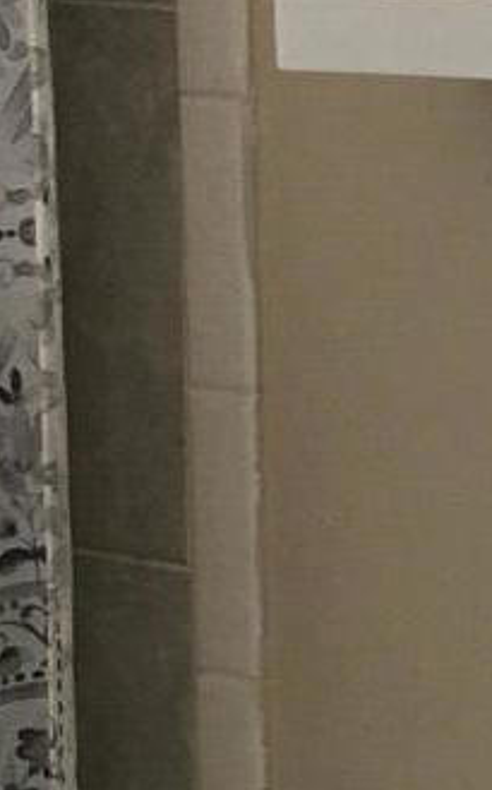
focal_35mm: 187
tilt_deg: -10.2
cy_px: 740
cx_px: 970
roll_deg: -0.6
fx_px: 4021
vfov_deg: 11.1
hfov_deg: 6.8
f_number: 2.2
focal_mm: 4.15
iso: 40
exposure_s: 1/30
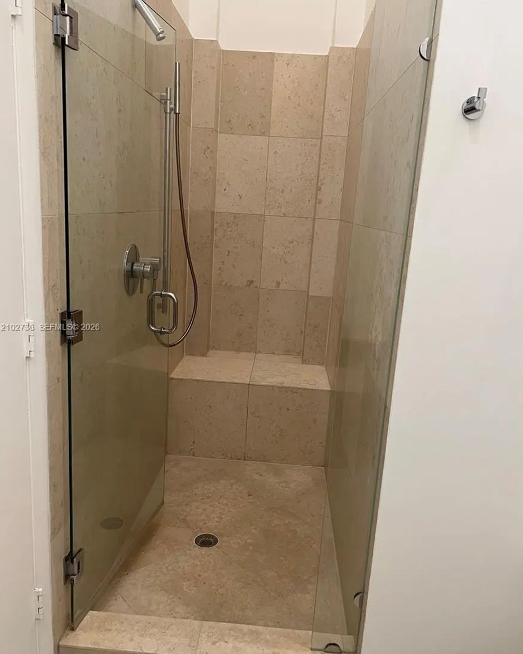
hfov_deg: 51.5
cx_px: 259
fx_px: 542
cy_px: 328
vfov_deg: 62.2
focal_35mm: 28
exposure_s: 1/60
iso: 125
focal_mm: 5.7
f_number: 1.5
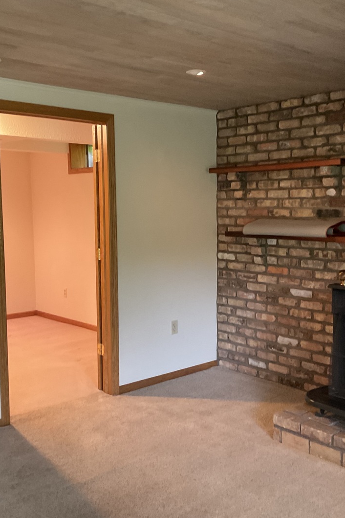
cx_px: 199
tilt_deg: -5.9
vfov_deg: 47.4
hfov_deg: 32.6
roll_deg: +0.3
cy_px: 263
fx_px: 589
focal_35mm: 41
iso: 250
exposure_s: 1/30
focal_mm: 3
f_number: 1.8
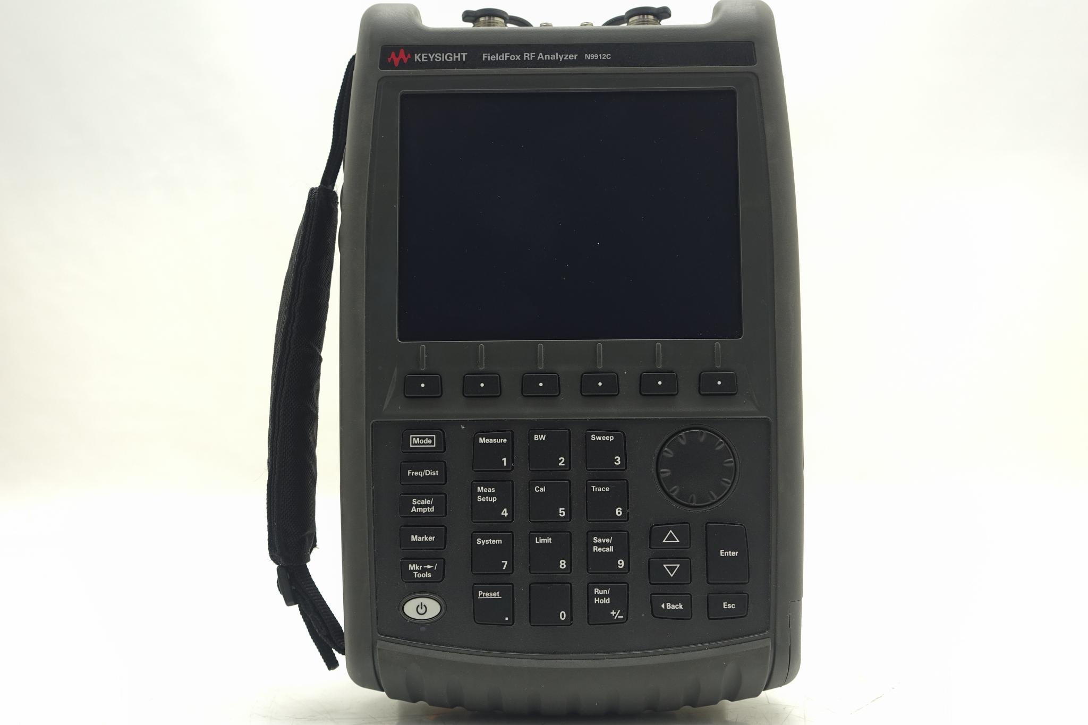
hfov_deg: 50.7
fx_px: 1148
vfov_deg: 35.0
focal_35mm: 38
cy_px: 362
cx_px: 544
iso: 100
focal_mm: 14.1
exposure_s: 1/15
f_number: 3.2
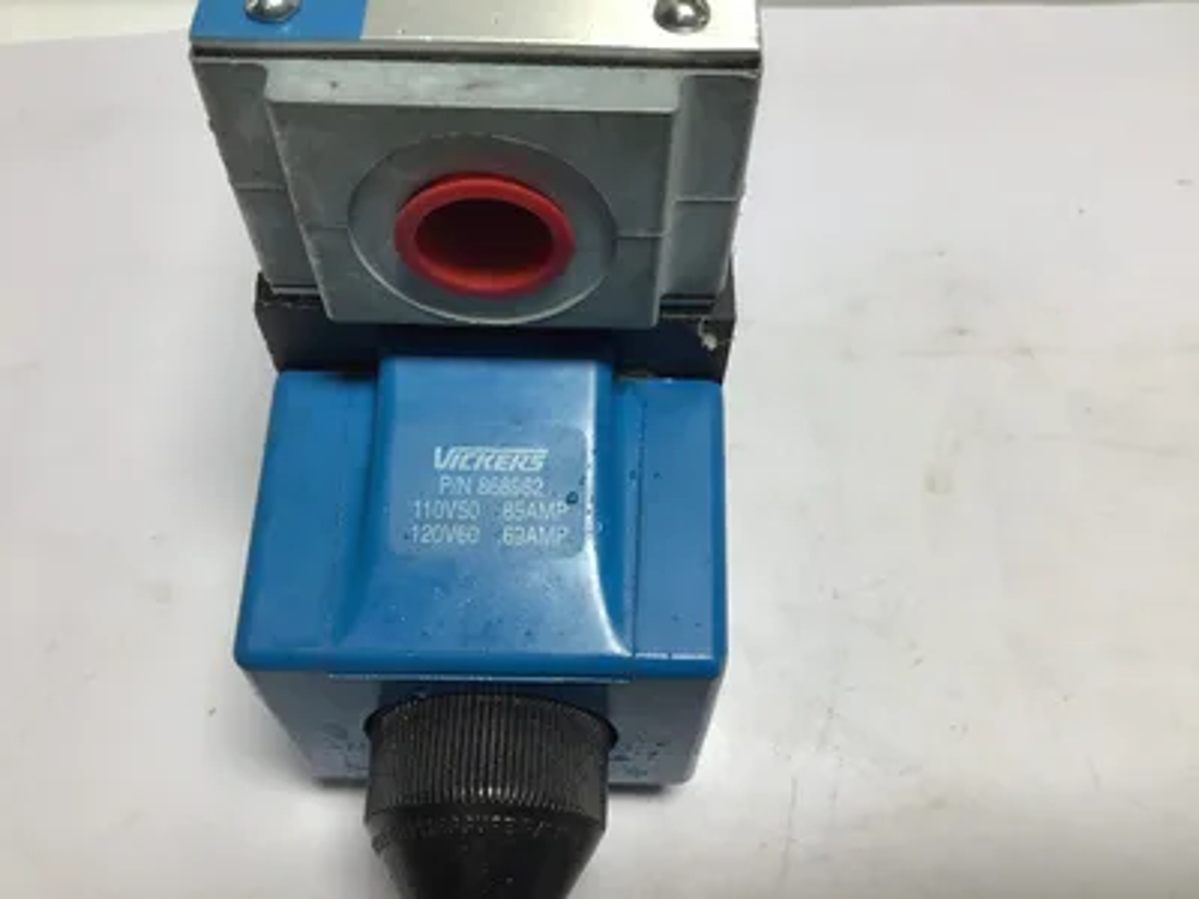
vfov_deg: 45.4
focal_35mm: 31
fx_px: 1074
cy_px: 450
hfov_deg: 58.4
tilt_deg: -58.4
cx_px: 600
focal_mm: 3.3
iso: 40
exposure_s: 1/120
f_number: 2.4
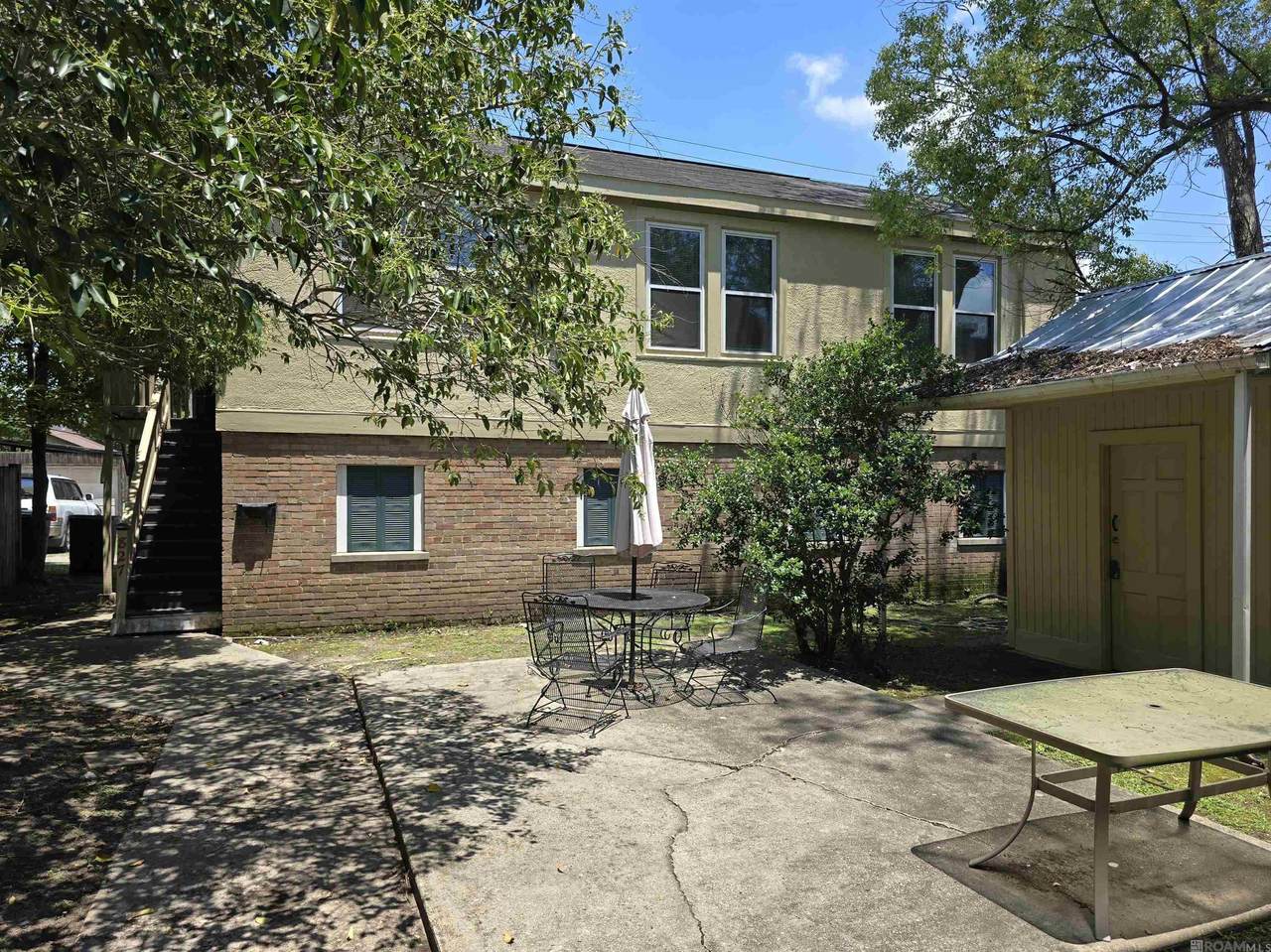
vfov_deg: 58.8
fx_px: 844
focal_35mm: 23
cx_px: 636
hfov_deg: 73.9
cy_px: 476
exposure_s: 1/500
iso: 12
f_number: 1.7
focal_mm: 6.3
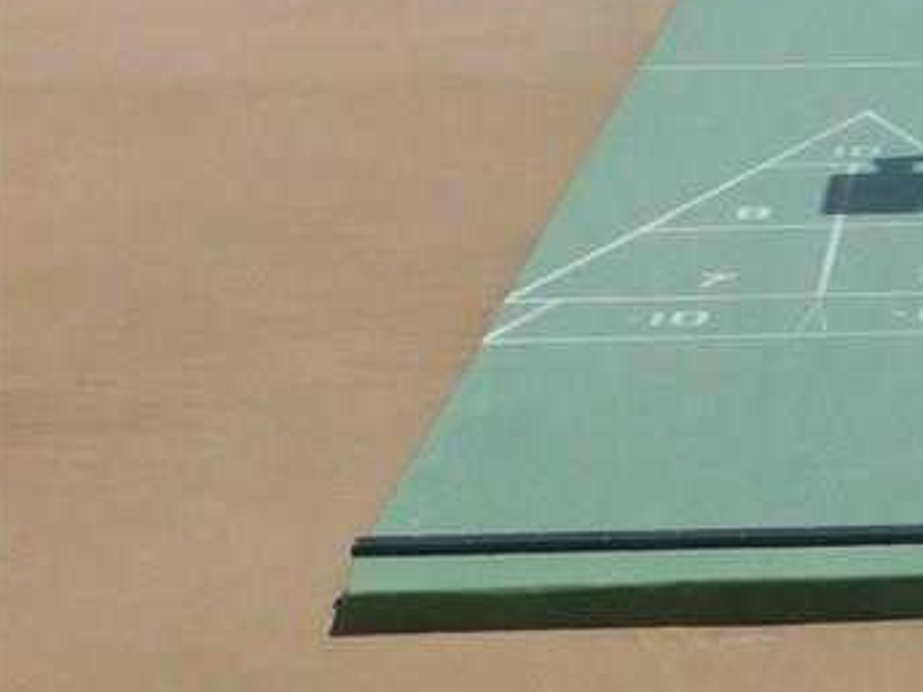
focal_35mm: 152
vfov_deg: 9.7
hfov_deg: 12.4
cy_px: 8
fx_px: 4053
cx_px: 1363
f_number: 7.6
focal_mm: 9
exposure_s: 1/640
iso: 125
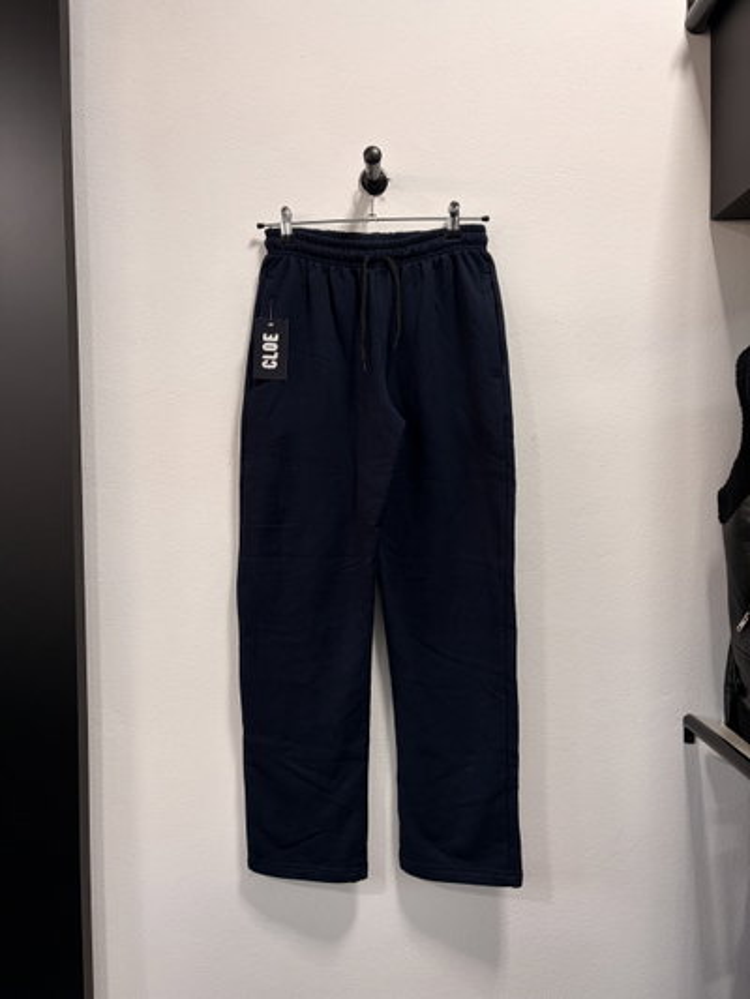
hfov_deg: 53.1
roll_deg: +0.6
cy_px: 500
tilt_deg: -1.9
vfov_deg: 67.3
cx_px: 375
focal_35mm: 26
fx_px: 751
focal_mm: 5.96
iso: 125
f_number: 1.6
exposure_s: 1/100
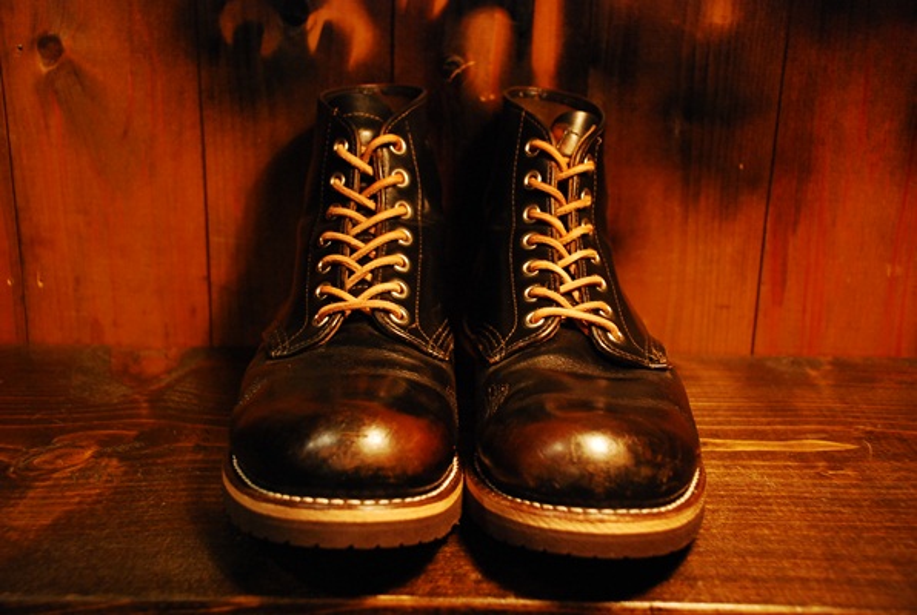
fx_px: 1225
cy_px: 308
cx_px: 458
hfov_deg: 41.0
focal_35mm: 48
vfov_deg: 28.2
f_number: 4.2
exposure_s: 1/8
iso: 1000
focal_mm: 32
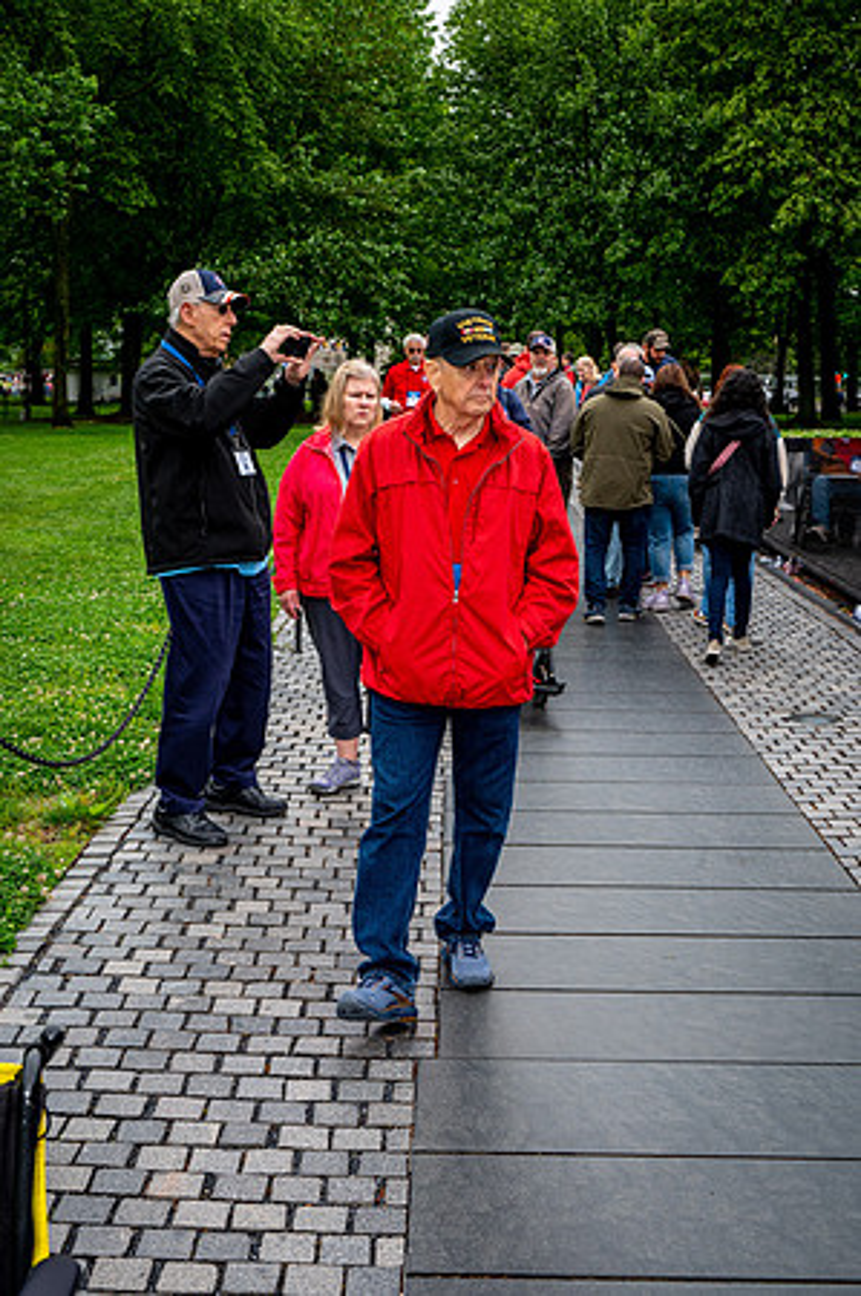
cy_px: 648
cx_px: 430
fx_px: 1582
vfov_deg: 44.5
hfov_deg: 30.4
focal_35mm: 44
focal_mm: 44
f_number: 8
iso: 900
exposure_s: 1/640
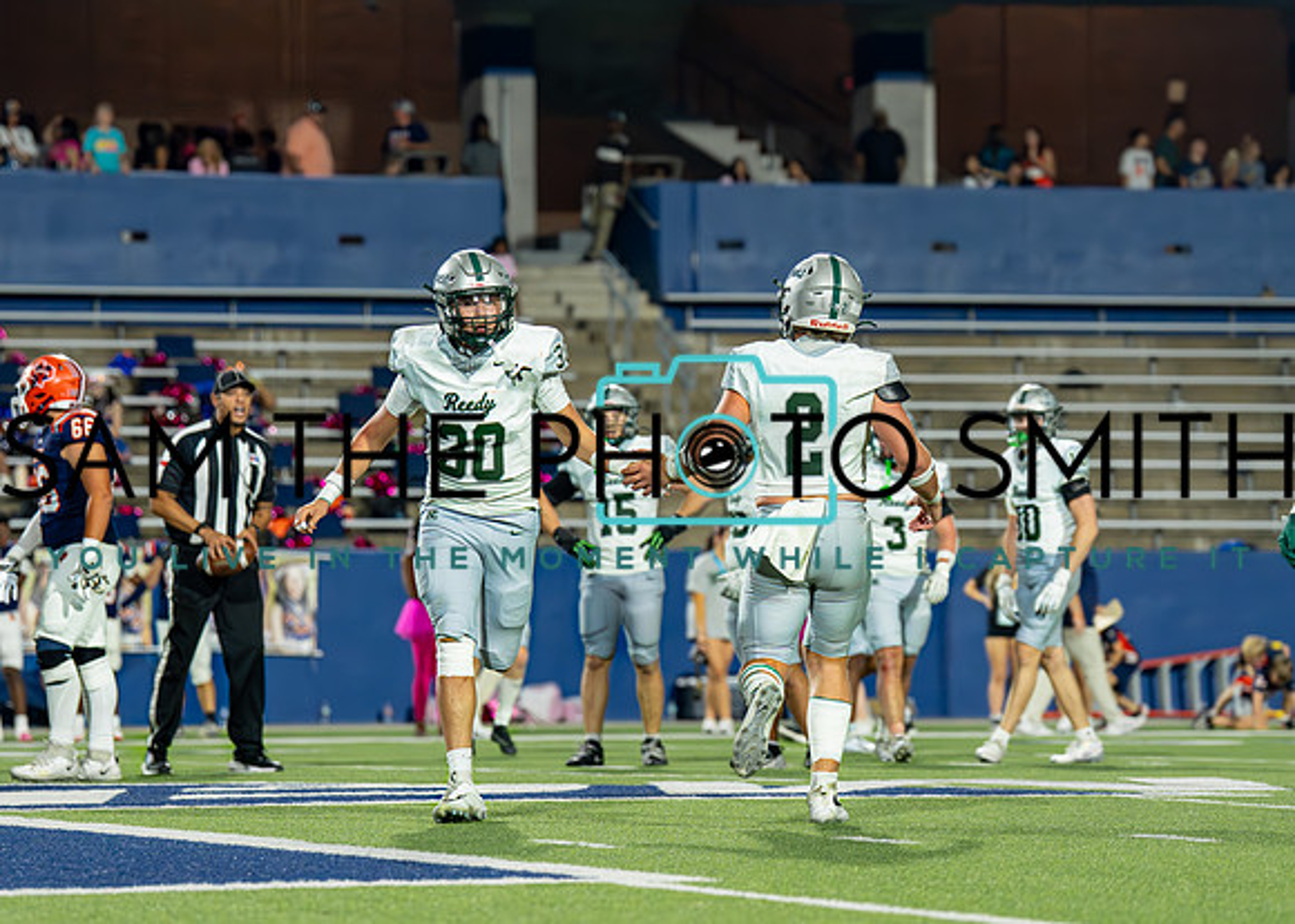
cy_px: 369
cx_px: 697
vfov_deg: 7.2
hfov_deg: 10.0
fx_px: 7371
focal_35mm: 200
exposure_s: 1/1600
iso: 3200
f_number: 2.8
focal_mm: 127
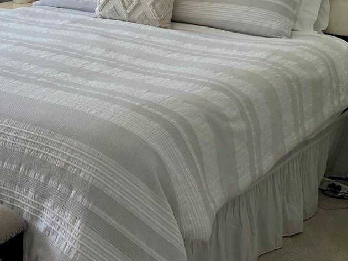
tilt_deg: -4.4
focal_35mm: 66
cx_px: 67
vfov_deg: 20.9
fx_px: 664
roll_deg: -0.4
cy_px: -46
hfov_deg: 28.7
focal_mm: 5.7
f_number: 1.5
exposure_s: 1/464
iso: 50
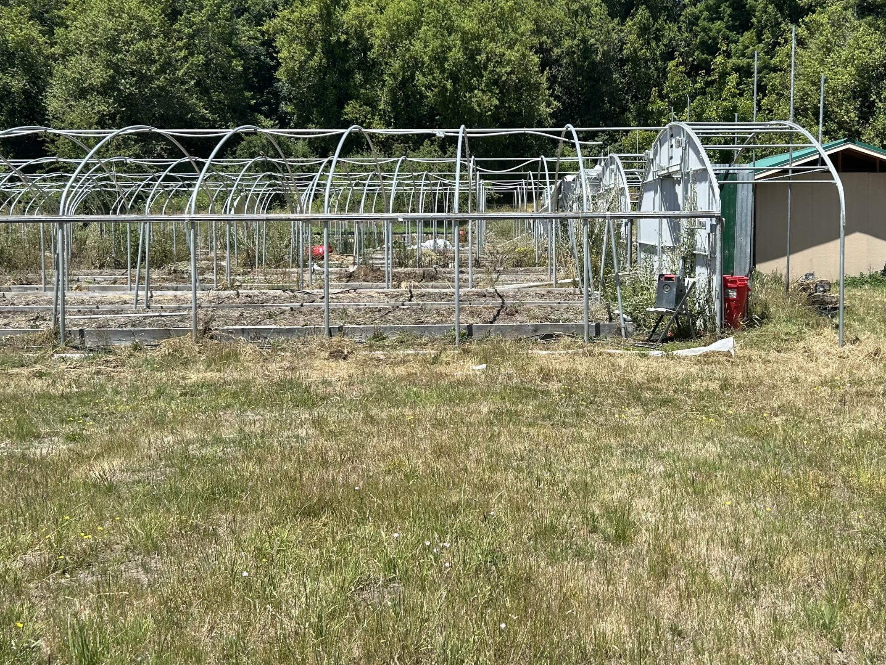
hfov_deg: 50.1
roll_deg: +0.7
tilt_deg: -4.2
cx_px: 489
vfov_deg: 38.4
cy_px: 245
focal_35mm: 37
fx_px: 947
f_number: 1.5
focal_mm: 5.7
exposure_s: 1/2571
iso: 50
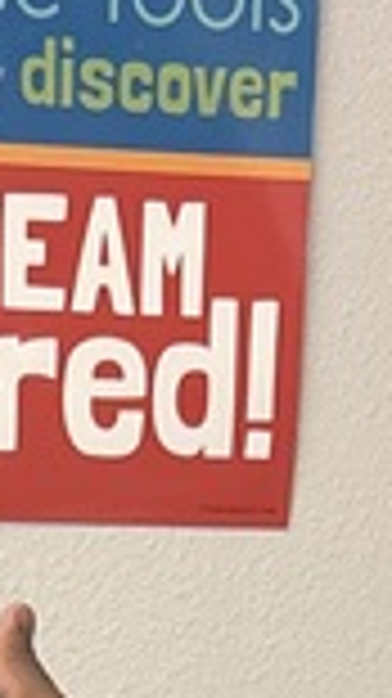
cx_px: 9
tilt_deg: -17.3
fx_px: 3461
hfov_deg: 6.5
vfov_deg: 10.0
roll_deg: -0.5
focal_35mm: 187
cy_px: 1729
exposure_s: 1/60
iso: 160
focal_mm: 5.96
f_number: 1.6
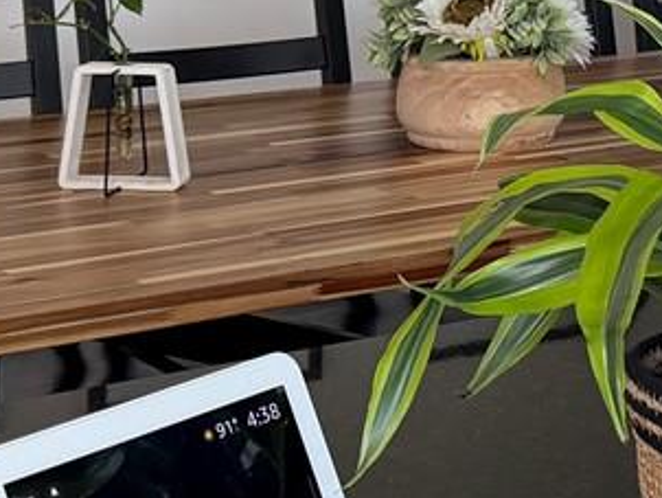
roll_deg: -1.3
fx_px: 2431
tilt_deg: -6.9
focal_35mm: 127
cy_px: -61
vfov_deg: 11.5
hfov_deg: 14.6
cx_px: 954
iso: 200
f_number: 1.78
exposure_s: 1/184
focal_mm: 6.76
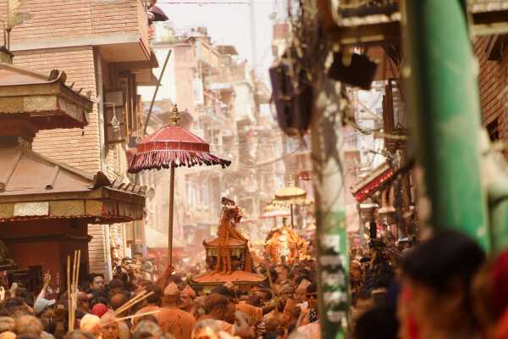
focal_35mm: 85
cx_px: 254
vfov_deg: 16.1
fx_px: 1199
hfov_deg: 23.9
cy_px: 170
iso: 250
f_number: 1.8
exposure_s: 1/3200
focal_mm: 85
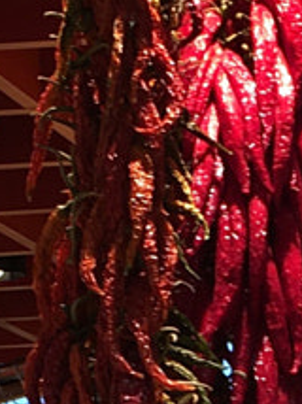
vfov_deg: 8.9
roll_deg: +2.2
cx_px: 338
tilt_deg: +3.2
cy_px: 634
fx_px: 2529
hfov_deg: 6.8
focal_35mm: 217
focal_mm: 4.15
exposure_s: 1/50
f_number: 2.2
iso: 25
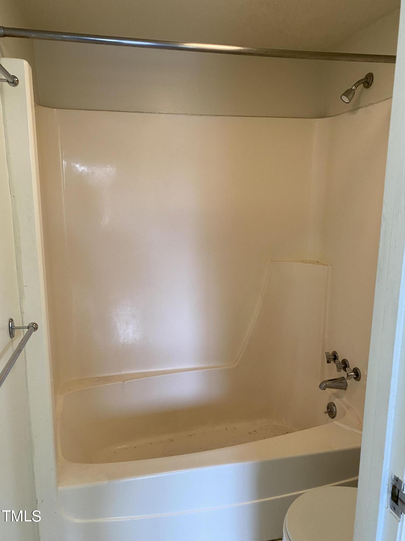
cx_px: 202
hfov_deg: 53.1
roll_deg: +0.3
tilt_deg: -10.2
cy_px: 270
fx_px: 406
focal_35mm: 26
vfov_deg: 67.3
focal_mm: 4.25
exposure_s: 1/60
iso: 100
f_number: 1.8
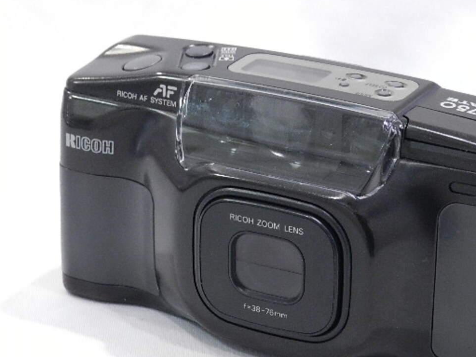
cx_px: 297
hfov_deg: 13.7
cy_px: 193
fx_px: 1981
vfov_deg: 10.3
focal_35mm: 144
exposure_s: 1/25
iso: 800
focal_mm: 20.5
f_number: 4.8
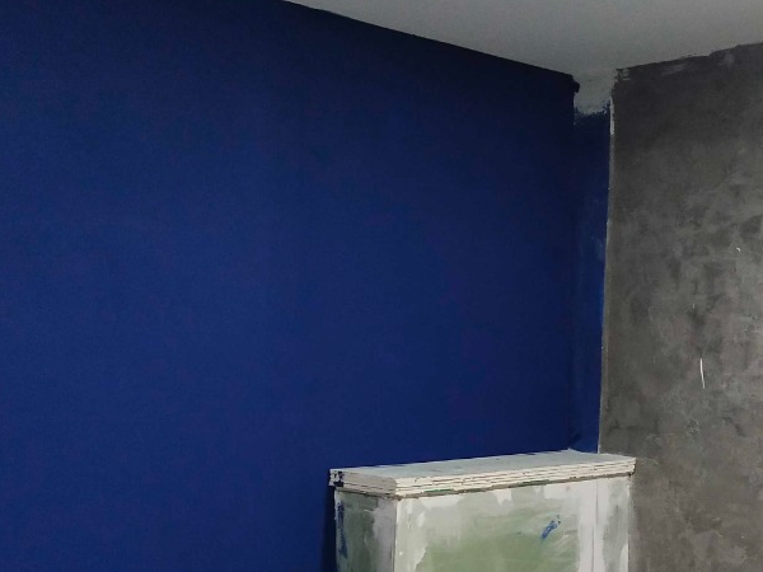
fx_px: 1323
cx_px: 516
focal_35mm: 60
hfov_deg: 31.9
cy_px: 428
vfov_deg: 24.2
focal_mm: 3.95
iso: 381
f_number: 1.8
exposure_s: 1/50
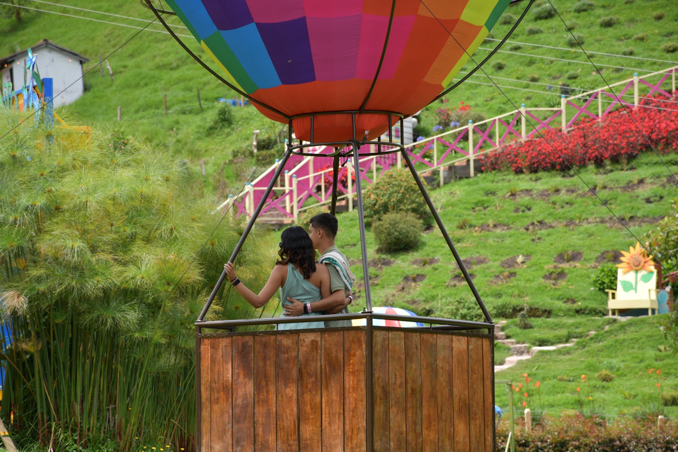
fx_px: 3955
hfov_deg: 9.8
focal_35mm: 210
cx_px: 339
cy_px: 226
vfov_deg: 6.5
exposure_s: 1/250
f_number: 8
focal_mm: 140
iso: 100
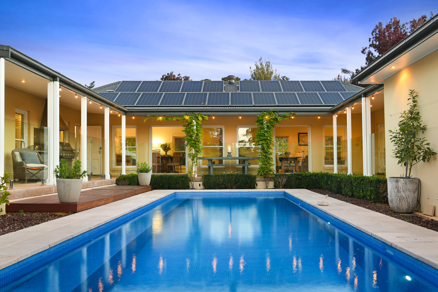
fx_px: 414
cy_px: 146
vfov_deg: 38.9
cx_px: 219
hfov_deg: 55.8
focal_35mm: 34
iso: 80
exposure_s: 1/3
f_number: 10
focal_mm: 34
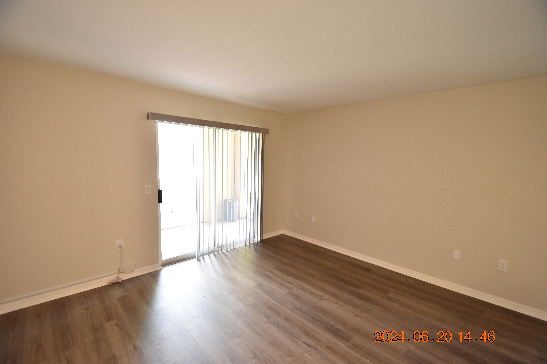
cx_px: 274
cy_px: 182
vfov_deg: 77.3
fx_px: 228
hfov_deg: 100.4
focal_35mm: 15
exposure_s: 1/80
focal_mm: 10
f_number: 4.5
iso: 800
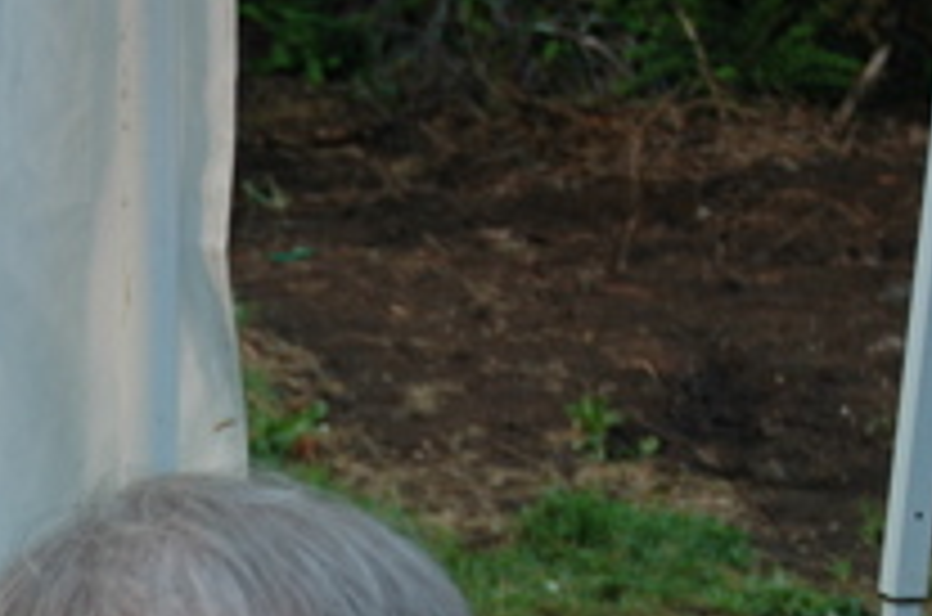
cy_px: 942
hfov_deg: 14.7
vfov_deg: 9.8
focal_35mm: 135
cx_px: -230
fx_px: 3475
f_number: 4
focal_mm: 29
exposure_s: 1/80
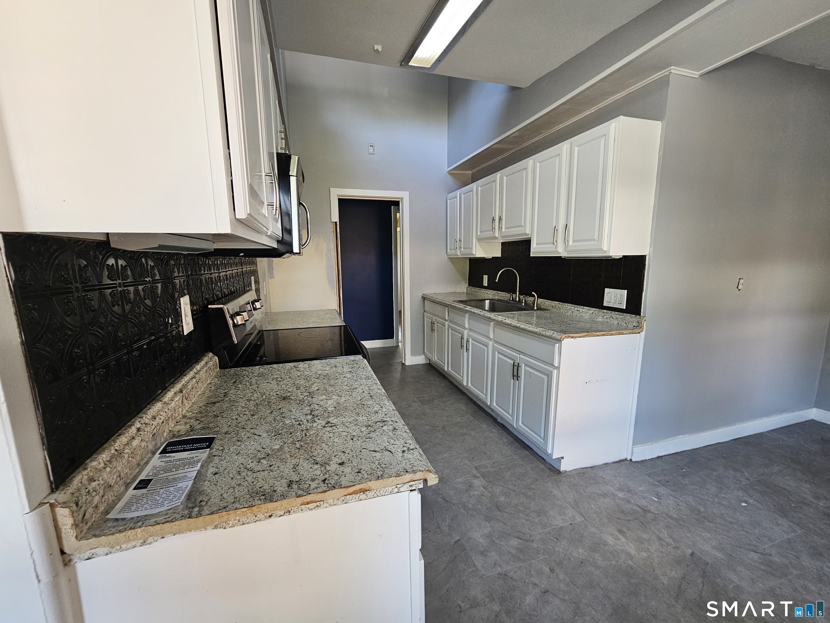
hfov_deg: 106.2
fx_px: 312
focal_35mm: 13
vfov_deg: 89.9
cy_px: 312
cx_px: 415
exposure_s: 1/60
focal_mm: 2.2
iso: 160
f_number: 2.2
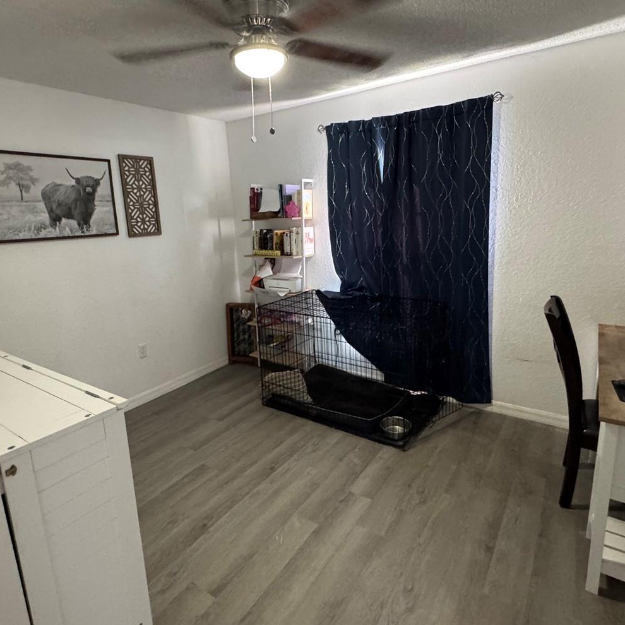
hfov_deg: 74.8
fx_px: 409
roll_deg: +3.3
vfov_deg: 74.8
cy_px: 294
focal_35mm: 20
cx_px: 301
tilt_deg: -11.7
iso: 1000
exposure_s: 1/60
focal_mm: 2.22
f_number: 2.2
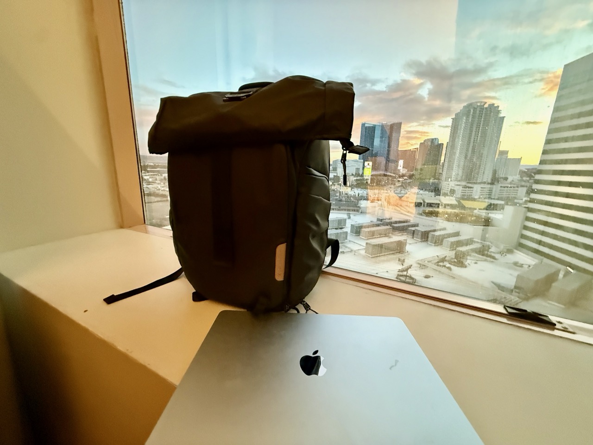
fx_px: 240
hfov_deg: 102.1
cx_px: 296
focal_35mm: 14
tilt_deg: -11.8
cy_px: 222
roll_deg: -2.8
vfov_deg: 85.7
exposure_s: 1/40
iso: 1250
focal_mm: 2.22
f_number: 2.2
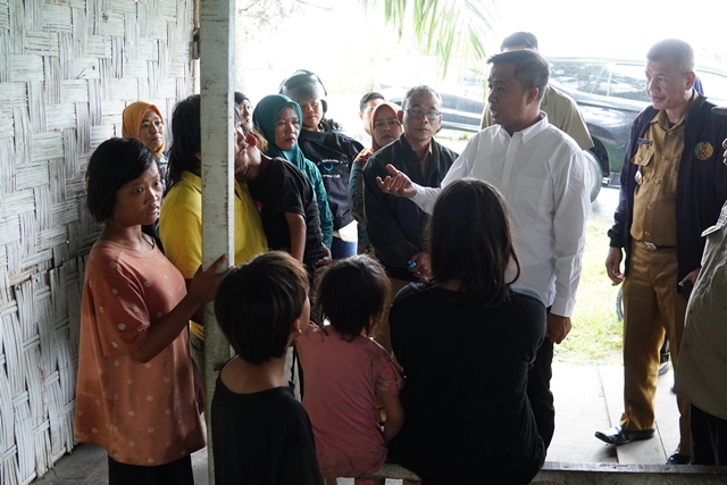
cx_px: 364
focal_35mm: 36
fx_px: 727
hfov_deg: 53.1
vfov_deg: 36.9
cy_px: 242
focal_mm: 24
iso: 2500
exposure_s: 1/100
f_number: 4
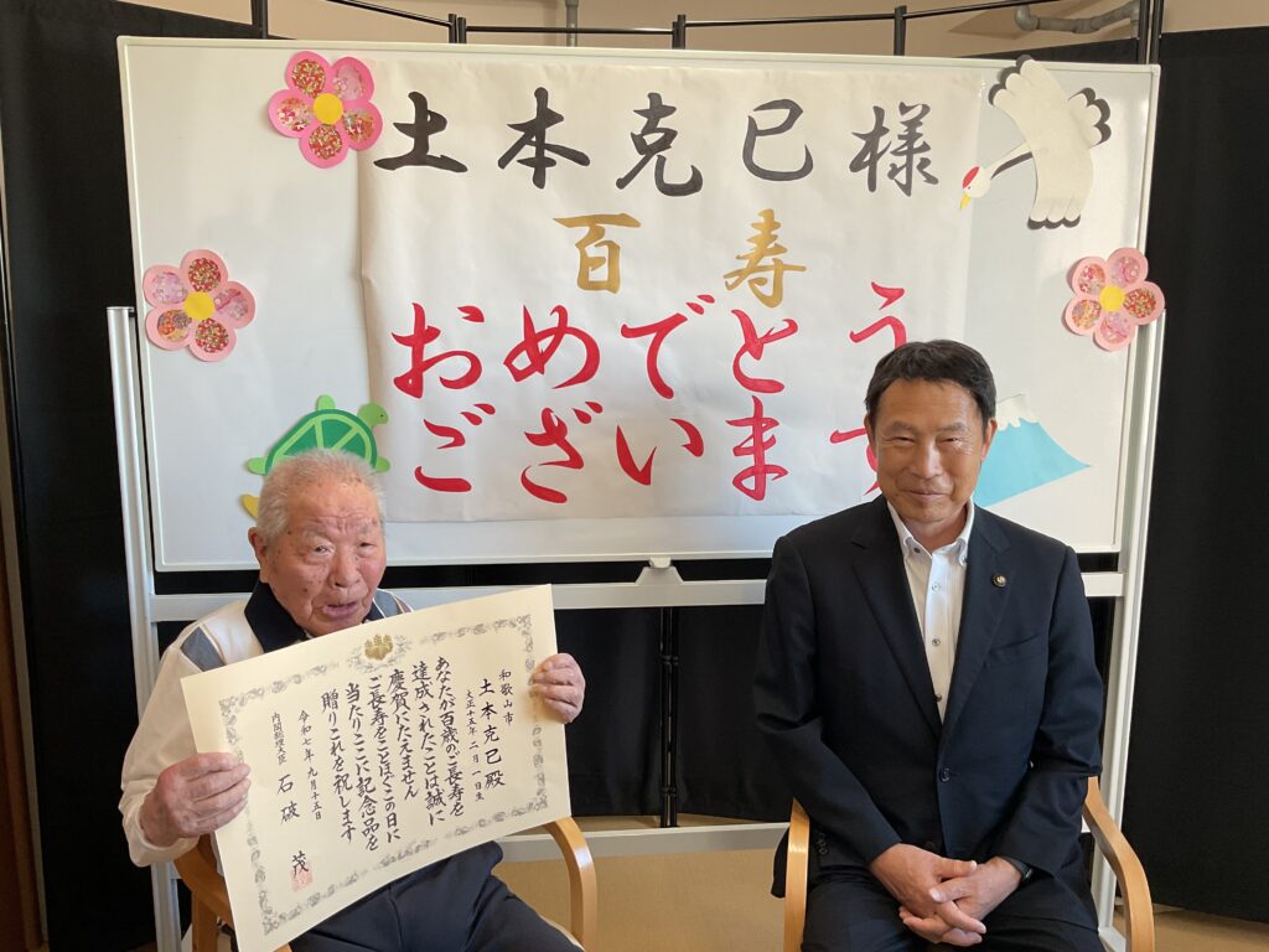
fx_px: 1063
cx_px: 634
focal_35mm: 29
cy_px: 476
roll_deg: +0.3
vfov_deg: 48.2
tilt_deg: -9.7
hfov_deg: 61.7
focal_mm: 3
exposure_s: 1/60
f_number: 1.8
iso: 40
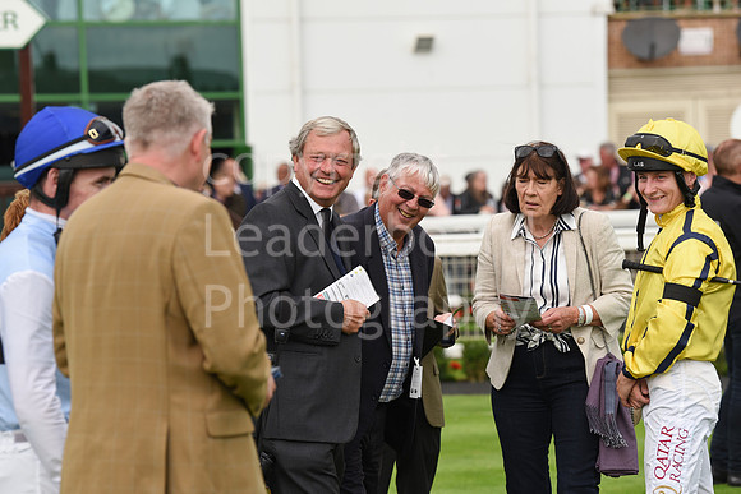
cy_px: 247
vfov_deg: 9.2
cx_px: 370
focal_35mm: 150
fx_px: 3088
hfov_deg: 13.7
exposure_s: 1/1600
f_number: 5
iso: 500
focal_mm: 150
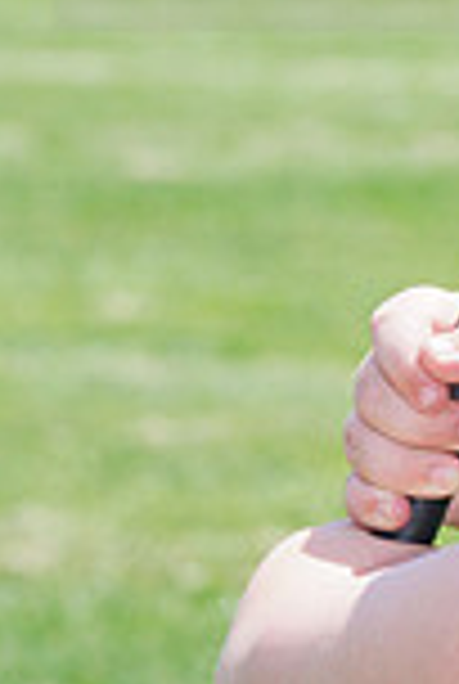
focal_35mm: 545
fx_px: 10375
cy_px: -112
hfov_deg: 2.5
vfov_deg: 3.8
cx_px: 857
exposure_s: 1/200
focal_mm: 143
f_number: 10
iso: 200
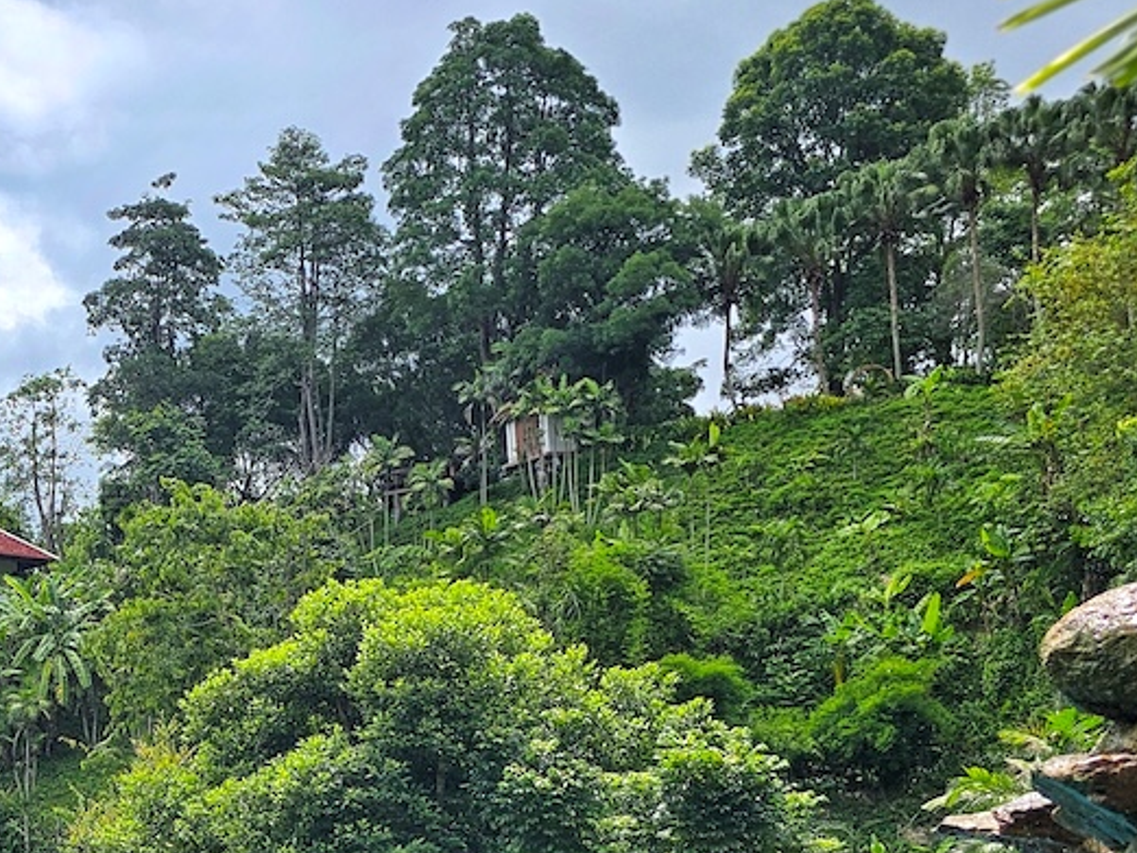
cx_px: -11
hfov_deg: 33.0
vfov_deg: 26.7
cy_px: 746
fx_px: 1741
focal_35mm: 53
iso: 10
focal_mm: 6.3
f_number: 1.7
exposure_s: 1/1238
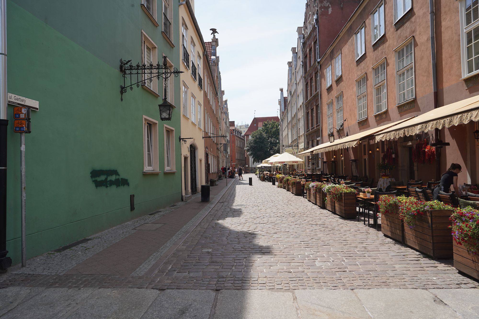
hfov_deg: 73.7
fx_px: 319
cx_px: 240
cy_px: 160
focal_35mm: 24
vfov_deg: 53.1
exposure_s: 1/100
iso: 100
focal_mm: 24
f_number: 13
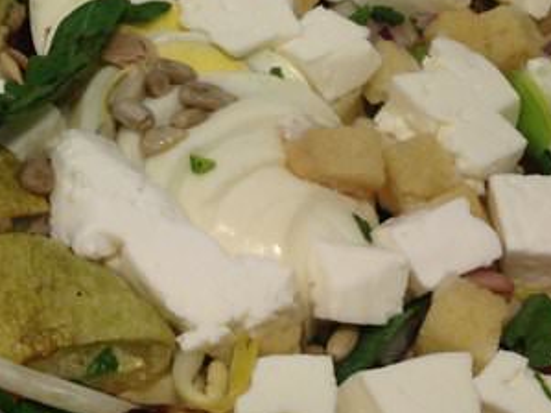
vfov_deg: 12.2
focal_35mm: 120
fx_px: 1909
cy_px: 41
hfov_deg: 16.3
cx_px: 131
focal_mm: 4.28
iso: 64
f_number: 2.4
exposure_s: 1/60
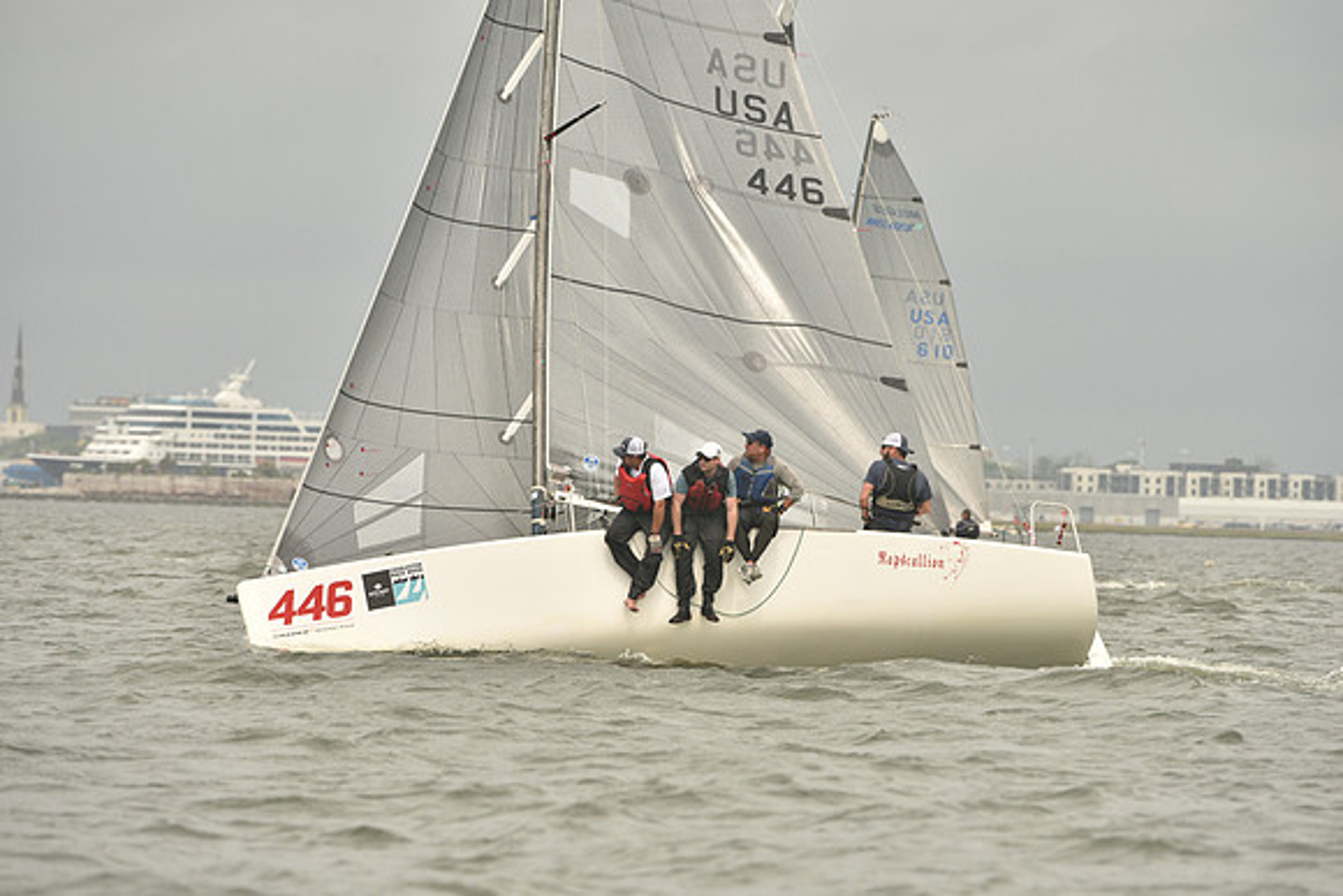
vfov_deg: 3.4
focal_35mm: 400
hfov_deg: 5.2
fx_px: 14925
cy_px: 448
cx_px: 672
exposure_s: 1/1000
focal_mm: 400
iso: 400
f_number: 8
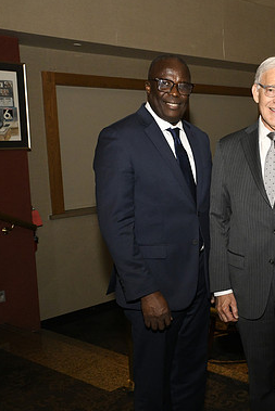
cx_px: 311
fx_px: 561
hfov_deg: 25.3
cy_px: 204
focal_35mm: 49
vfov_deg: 40.3
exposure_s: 1/60
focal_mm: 32
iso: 6400
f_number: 11
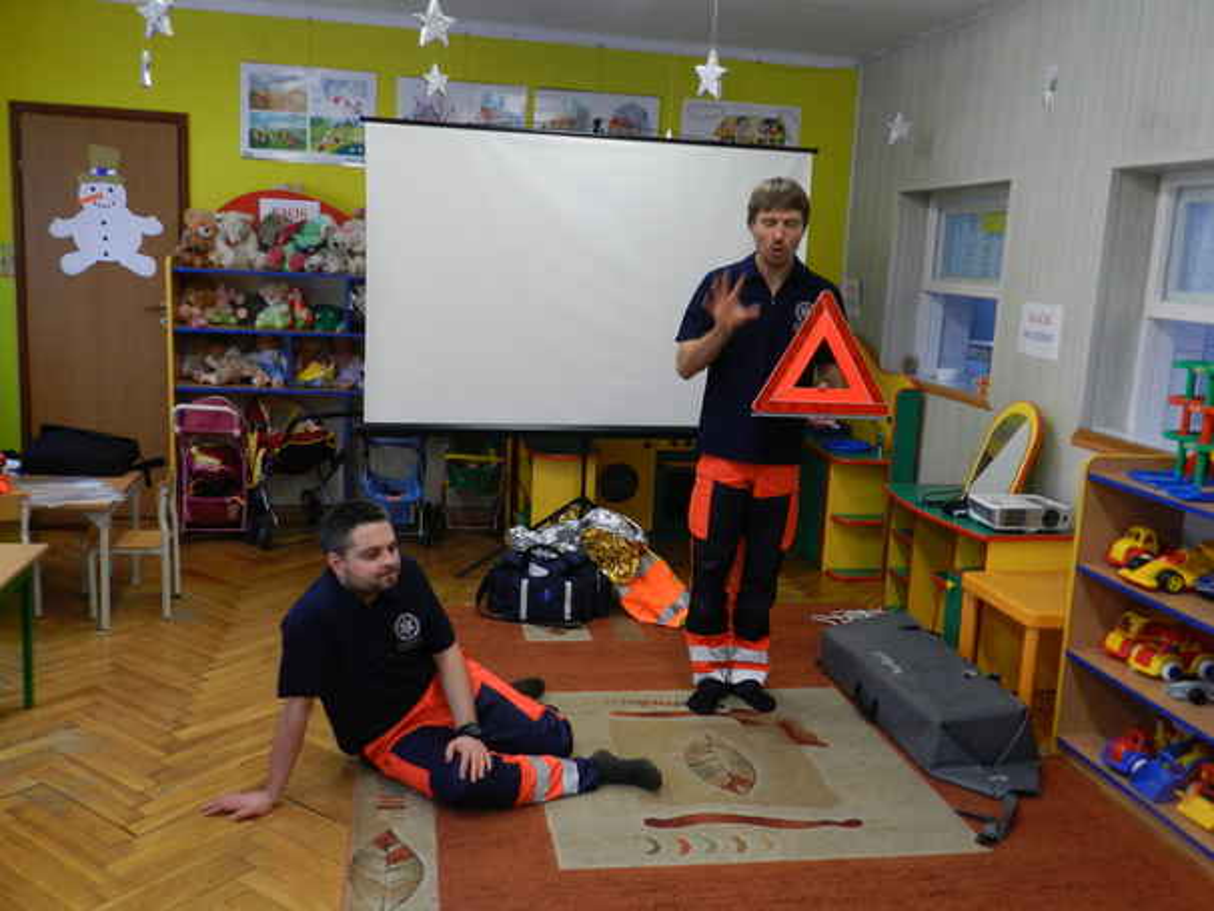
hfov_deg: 56.8
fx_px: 1123
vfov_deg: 44.2
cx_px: 607
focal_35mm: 32
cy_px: 456
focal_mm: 5.6
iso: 180
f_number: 3.7
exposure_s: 1/30
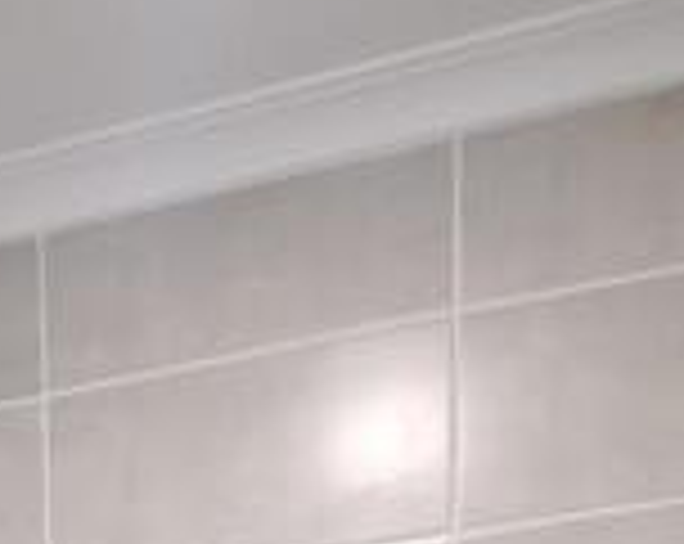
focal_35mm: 67
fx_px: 1354
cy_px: 1277
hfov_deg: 25.4
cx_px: -144
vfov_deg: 14.9
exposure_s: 1/25
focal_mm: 1.74
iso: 320
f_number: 2.2
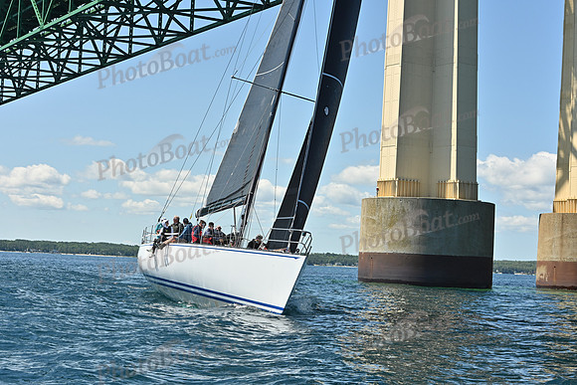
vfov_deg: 19.5
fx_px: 1122
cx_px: 288
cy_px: 192
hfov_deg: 28.8
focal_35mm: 70
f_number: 9
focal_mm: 70
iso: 320
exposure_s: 1/1000
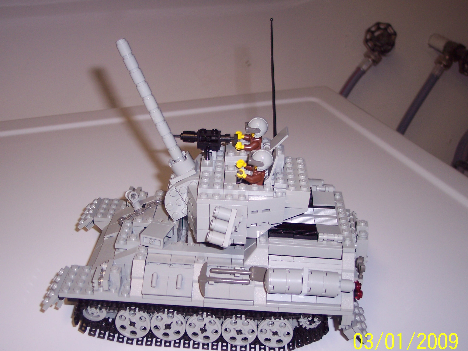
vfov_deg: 32.2
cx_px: 217
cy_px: 190
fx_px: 608
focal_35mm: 45
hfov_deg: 42.1
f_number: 2.8
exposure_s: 1/60
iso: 100
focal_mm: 8
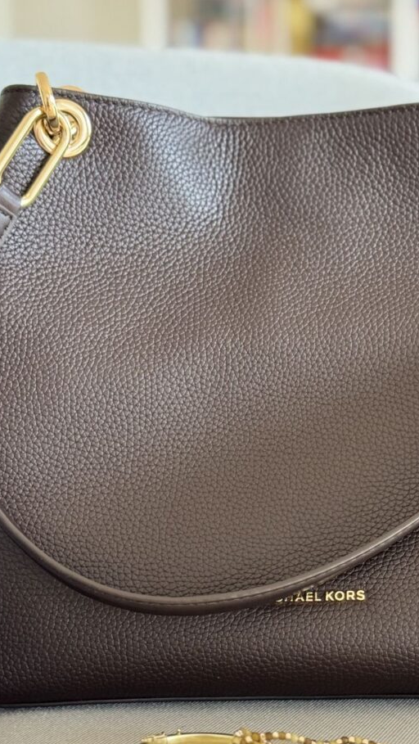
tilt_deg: -8.5
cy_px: 477
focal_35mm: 69
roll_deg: +0.4
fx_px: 1361
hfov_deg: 17.4
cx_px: 306
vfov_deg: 30.4
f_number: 1.78
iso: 320
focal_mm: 6.76
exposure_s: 1/40
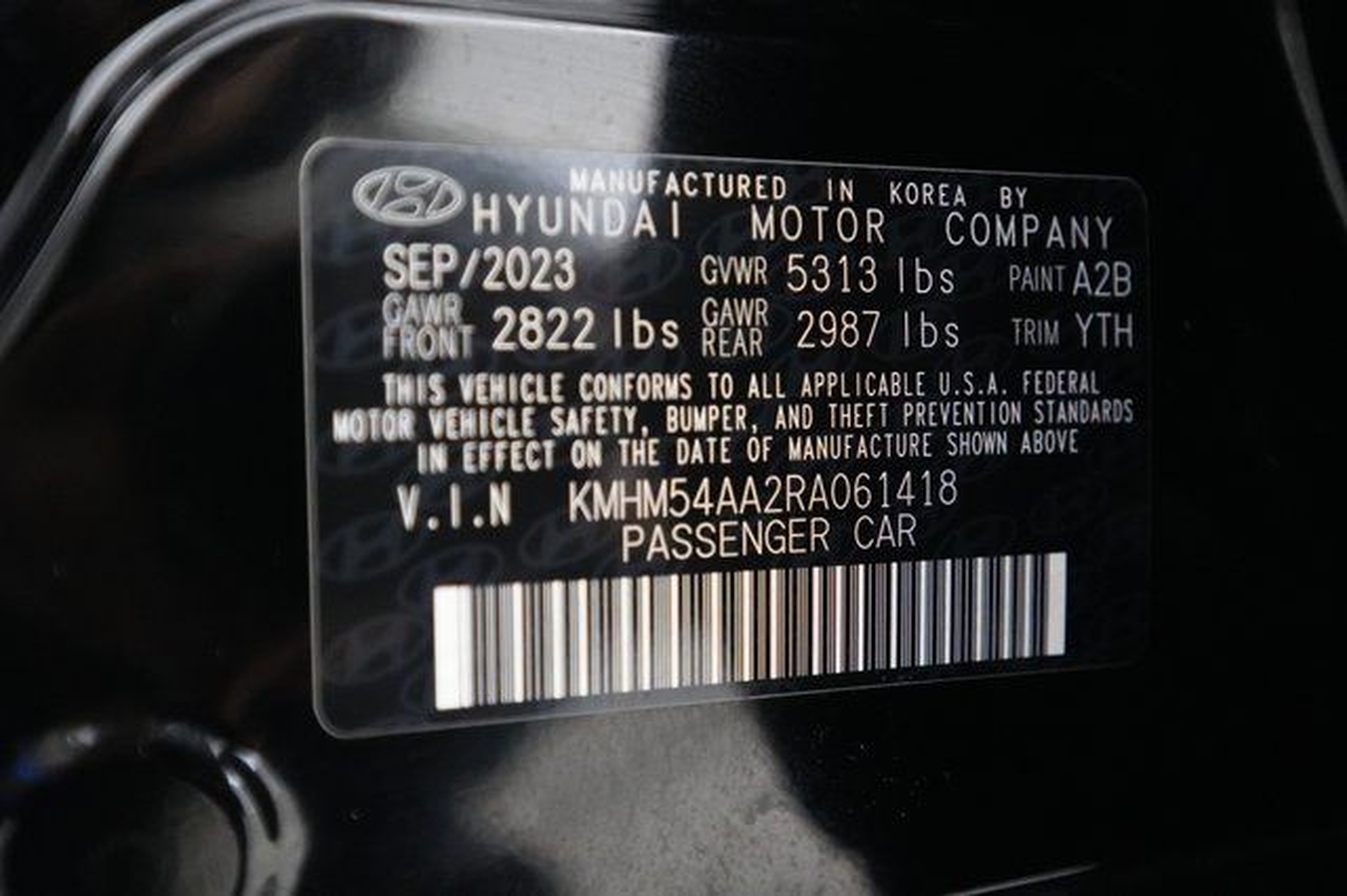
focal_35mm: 28
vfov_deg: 46.4
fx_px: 1047
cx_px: 674
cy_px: 448
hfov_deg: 65.5
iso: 12800
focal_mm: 28
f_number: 2.8
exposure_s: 1/80
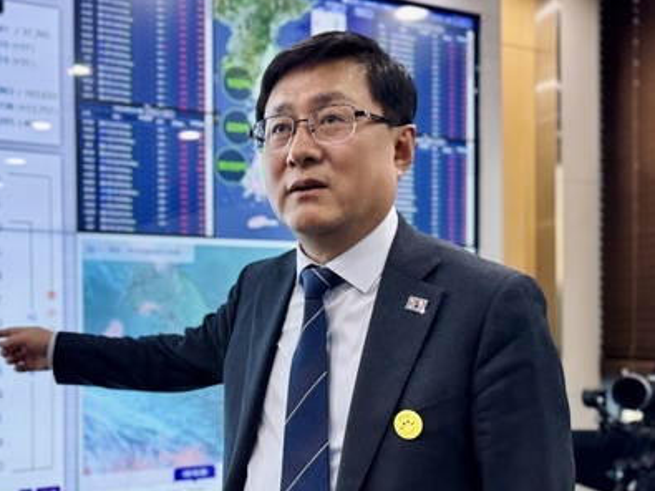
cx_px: 226
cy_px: 322
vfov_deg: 41.3
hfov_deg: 53.1
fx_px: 643
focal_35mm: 34
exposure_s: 1/120
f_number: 1.78
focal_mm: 6.76
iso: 160
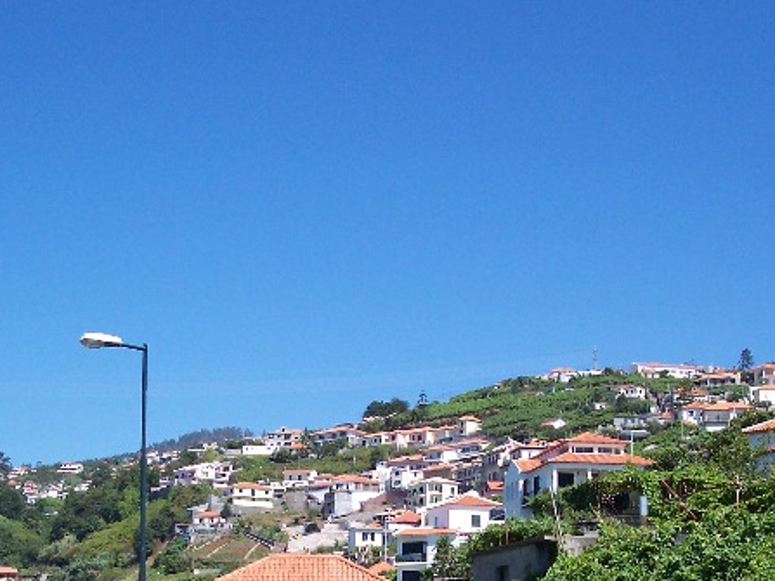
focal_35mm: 68
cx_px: 338
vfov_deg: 21.3
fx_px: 1522
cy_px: 489
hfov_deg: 28.5
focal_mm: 8
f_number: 4.8
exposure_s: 1/700
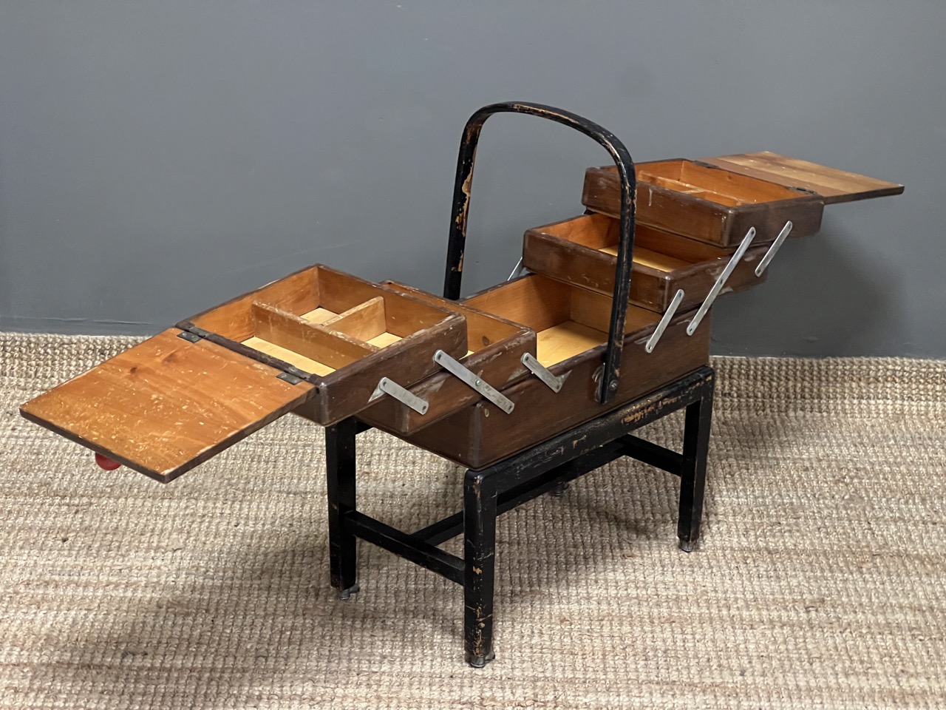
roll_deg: -0.9
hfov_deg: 25.3
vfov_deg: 19.1
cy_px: 355
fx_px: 2104
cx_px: 473
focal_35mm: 77
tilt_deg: -21.4
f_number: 2.8
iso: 1000
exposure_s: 1/25
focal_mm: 9
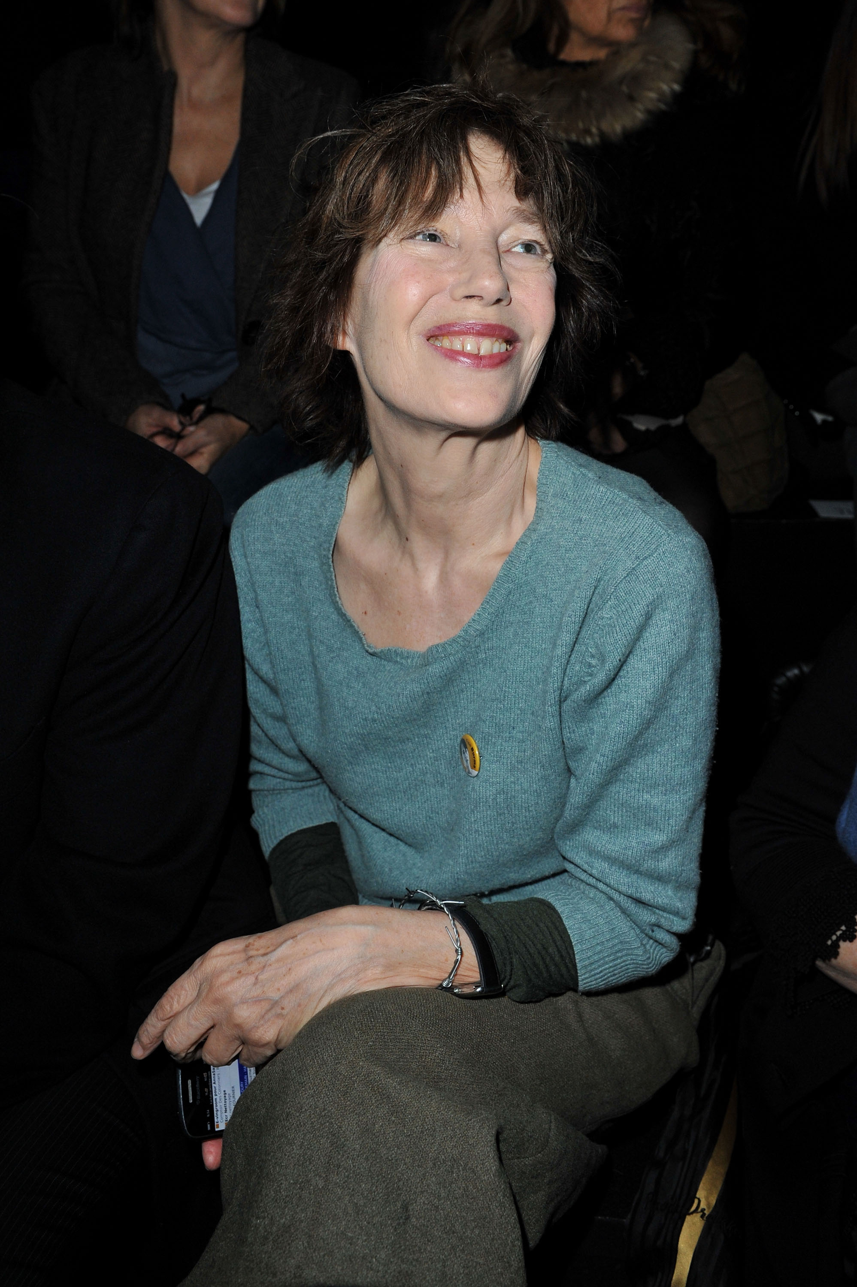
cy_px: 644
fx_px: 1001
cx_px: 428
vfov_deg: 65.5
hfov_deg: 46.4
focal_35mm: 28
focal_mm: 28
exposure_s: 1/125
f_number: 5.6
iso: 1000
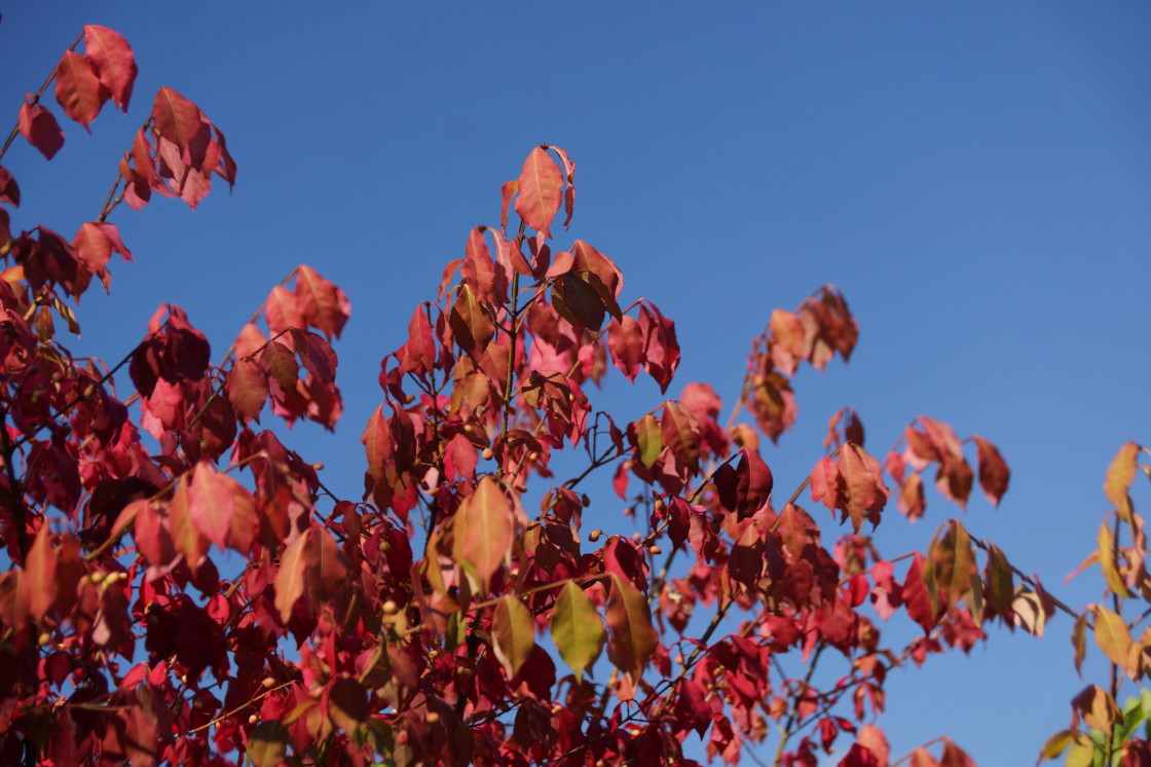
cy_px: 384
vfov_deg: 12.2
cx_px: 576
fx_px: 3596
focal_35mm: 112
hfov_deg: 18.2
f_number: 5.6
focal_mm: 75
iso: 100
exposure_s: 1/160
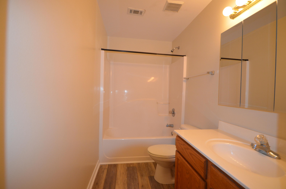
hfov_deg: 100.5
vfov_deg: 77.1
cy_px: 94
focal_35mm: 15
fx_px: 119
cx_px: 143
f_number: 3.5
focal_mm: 10
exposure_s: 1/60
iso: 640
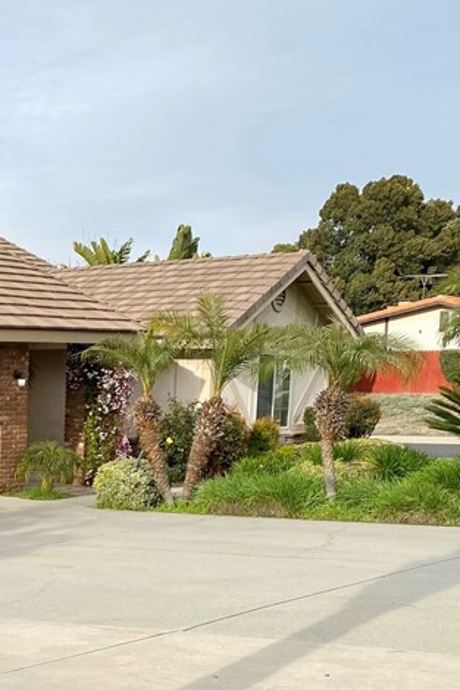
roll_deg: -0.7
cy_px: 496
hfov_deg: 20.4
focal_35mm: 59
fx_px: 1130
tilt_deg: -5.9
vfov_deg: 33.4
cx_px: -185
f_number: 1.8
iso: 32
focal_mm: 4.25
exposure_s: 1/1287
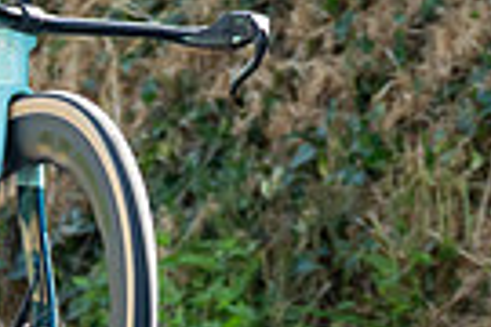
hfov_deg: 2.9
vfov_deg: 1.9
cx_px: 87
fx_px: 9792
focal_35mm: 718
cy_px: 218
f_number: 4
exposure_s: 1/1000
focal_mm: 98
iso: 640
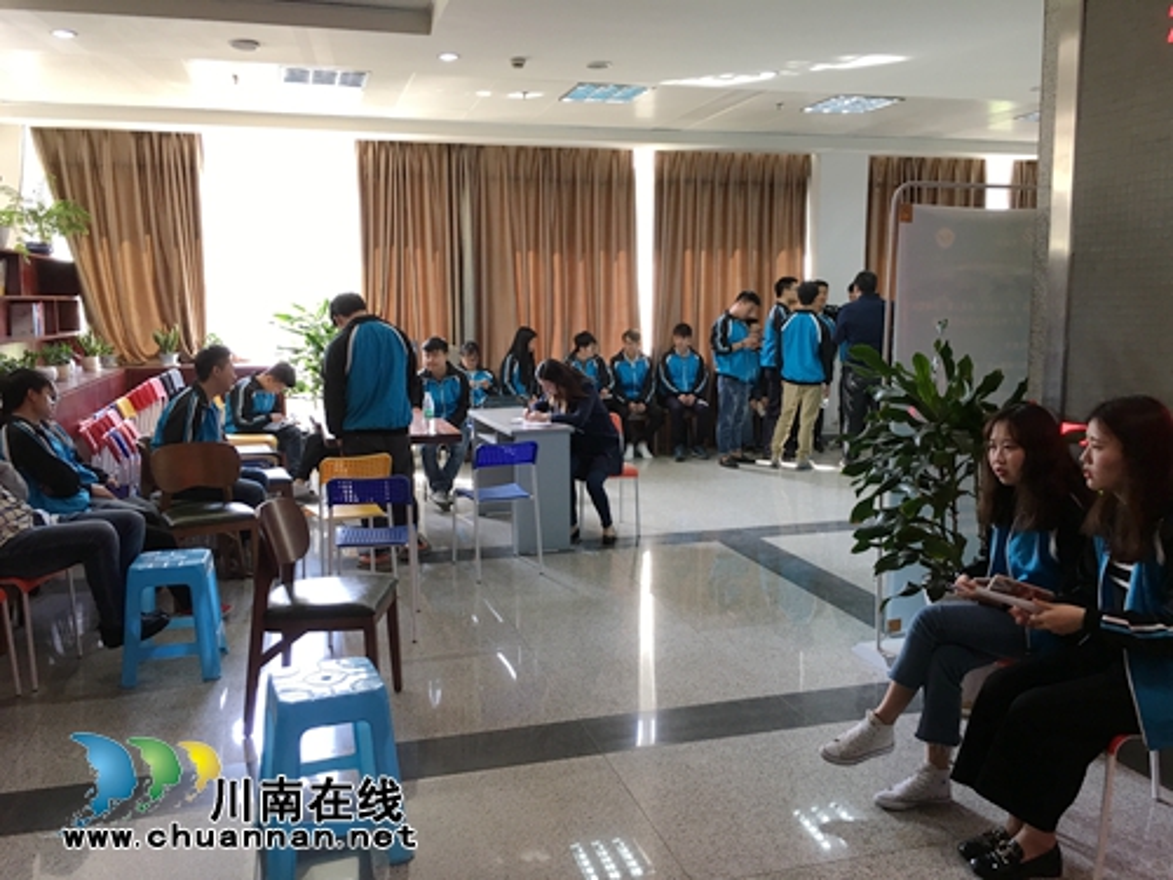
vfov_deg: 48.2
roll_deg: +0.1
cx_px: 586
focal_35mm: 29
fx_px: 983
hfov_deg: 61.7
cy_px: 440
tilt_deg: -6.3
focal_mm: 4.15
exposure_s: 1/17
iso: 40
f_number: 2.2
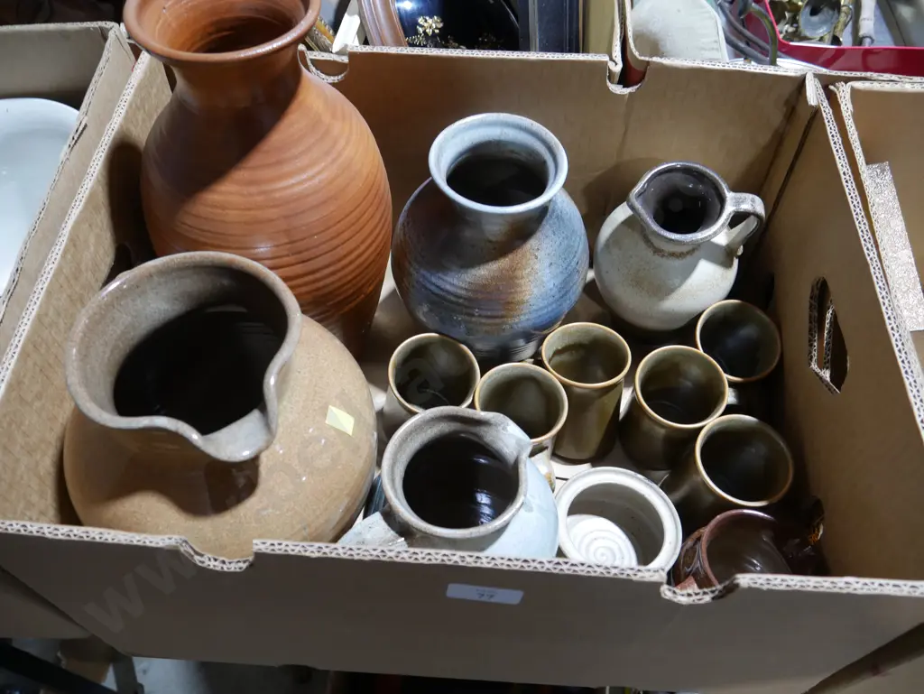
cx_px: 462
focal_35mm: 28
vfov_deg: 49.8
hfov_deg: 63.4
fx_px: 748
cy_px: 347
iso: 640
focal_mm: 14
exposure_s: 1/60
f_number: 4
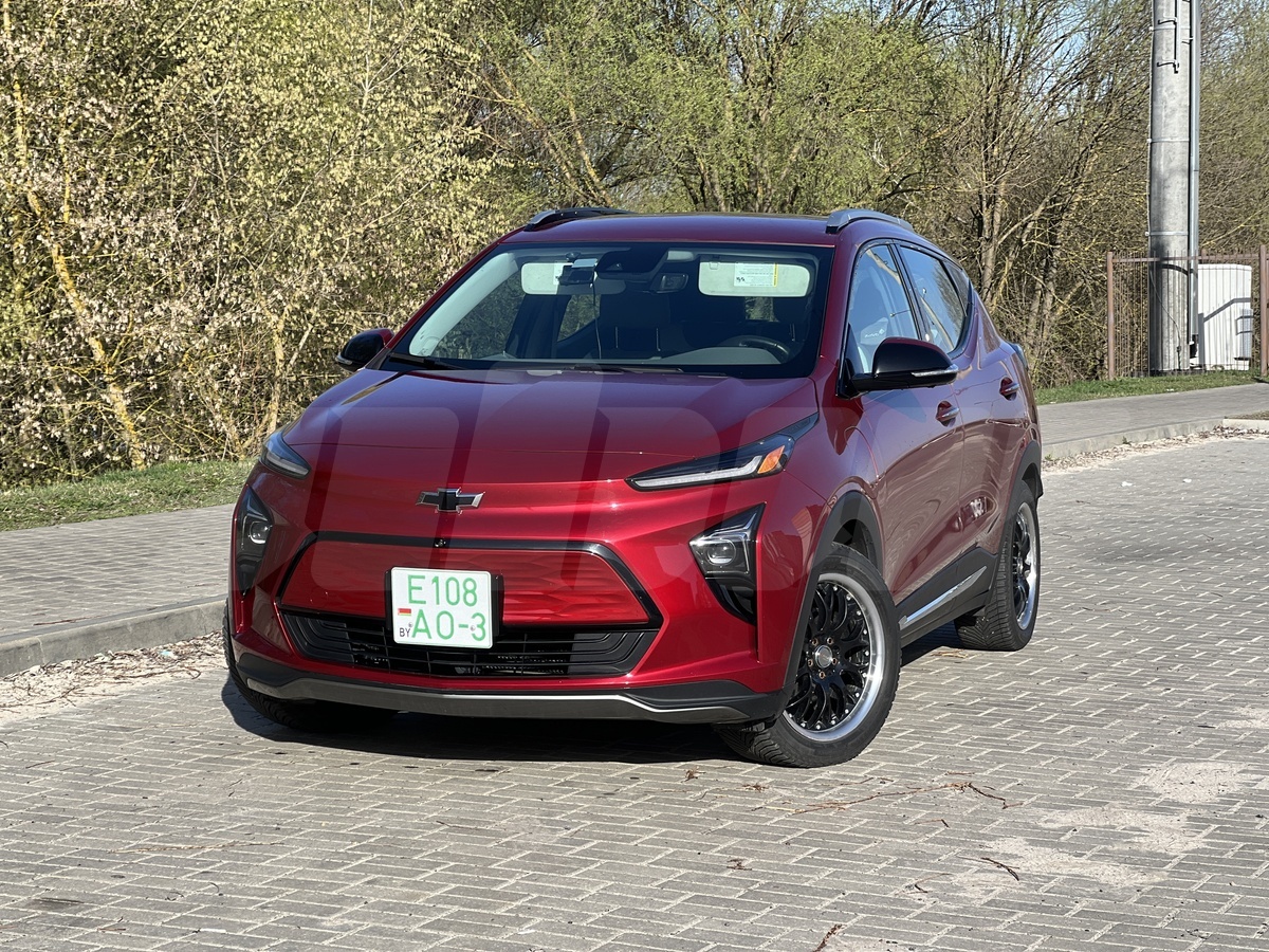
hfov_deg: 25.3
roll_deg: -0.1
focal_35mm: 77
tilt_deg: -2.7
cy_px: 476
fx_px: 2823
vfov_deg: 19.1
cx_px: 634
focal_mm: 9
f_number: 2.8
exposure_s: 1/404
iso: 32
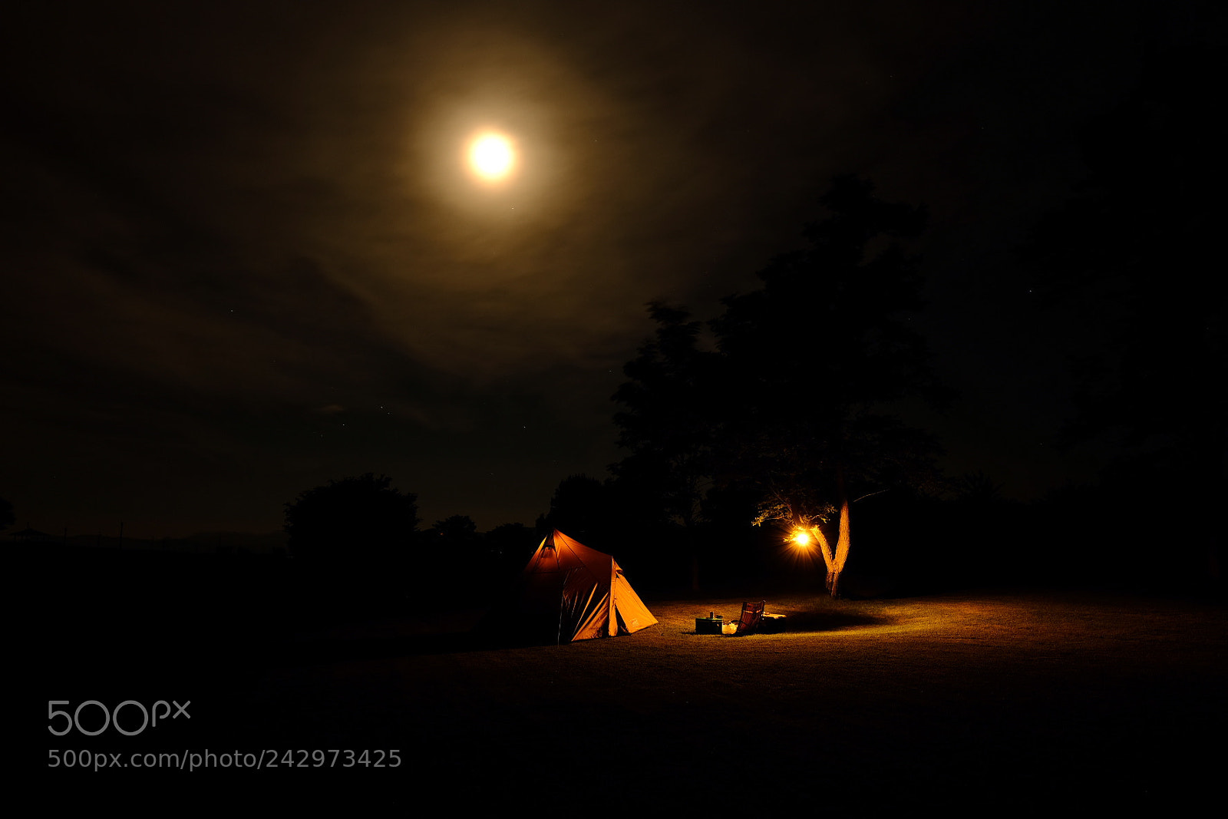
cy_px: 410
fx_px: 819
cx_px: 614
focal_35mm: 24
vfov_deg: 53.1
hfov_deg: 73.7
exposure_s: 20
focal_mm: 16
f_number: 4
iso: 200
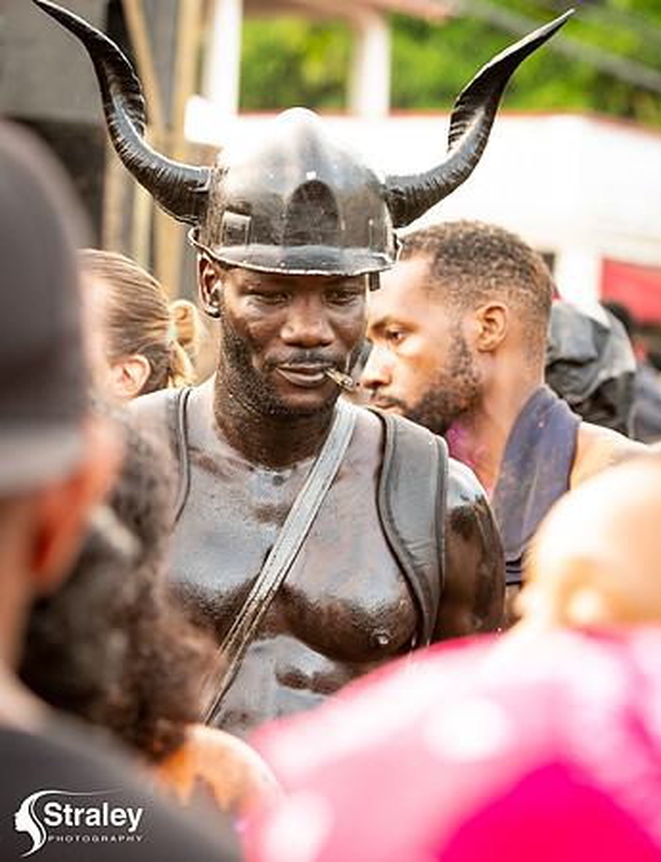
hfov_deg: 10.9
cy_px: 435
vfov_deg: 14.3
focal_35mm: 137
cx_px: 157
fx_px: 3446
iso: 1400
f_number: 5
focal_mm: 95
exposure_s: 1/200
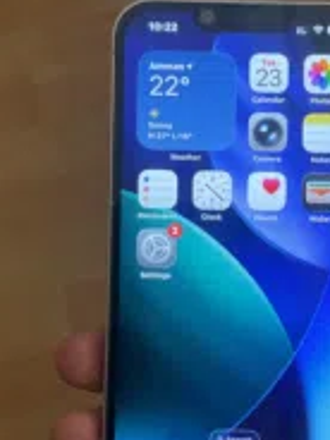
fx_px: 801
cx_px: 253
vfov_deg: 30.7
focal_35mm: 63
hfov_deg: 23.0
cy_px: 218
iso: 500
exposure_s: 1/30
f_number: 1.8
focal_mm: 3
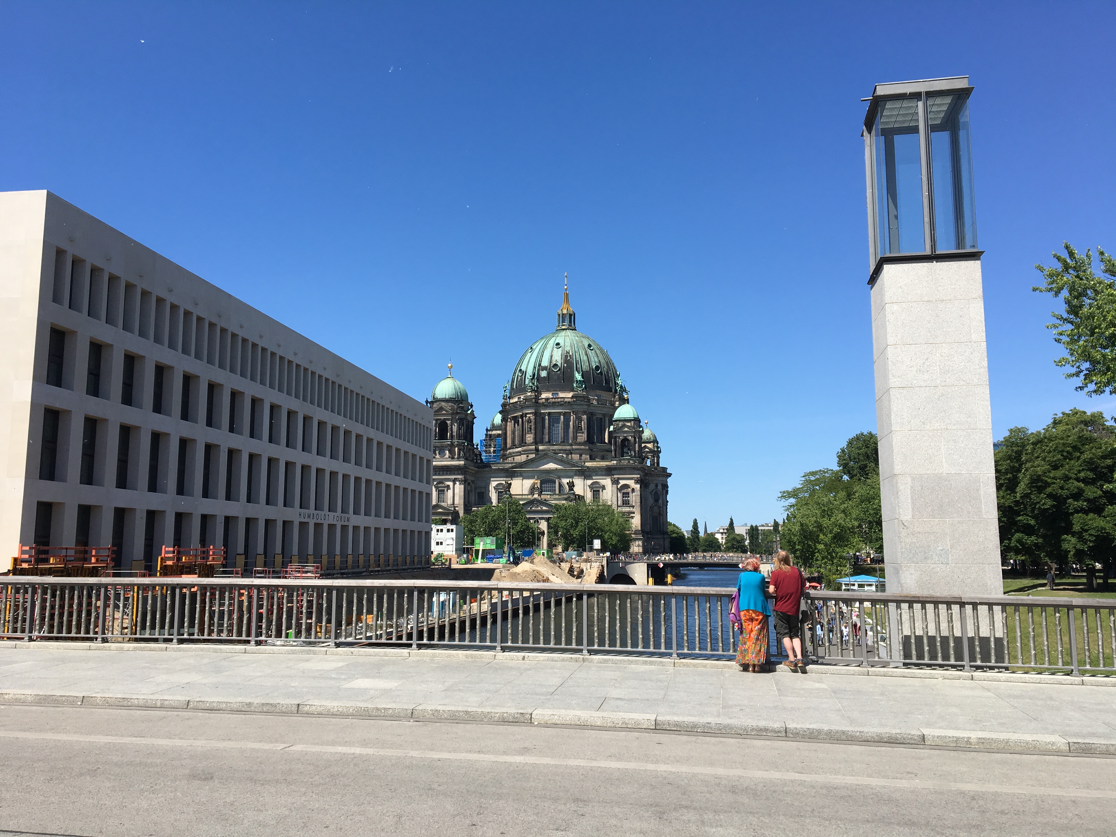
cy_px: 418
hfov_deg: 61.7
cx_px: 558
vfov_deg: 48.2
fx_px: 935
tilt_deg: +7.6
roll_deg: +0.0
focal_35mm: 29
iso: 25
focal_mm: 4.15
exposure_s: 1/1672
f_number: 2.2
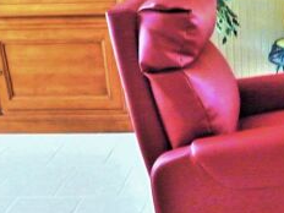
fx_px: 476
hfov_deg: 31.5
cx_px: 262
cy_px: 93
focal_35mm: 58
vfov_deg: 25.2
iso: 800
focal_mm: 4.7
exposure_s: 1/15
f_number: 3.3
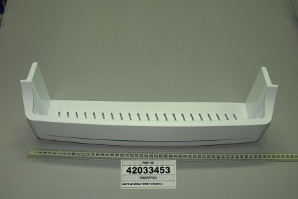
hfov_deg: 53.1
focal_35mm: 36
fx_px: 298
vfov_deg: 36.9
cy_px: 100
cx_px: 149
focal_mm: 24
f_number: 3.5
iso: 250
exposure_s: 1/80
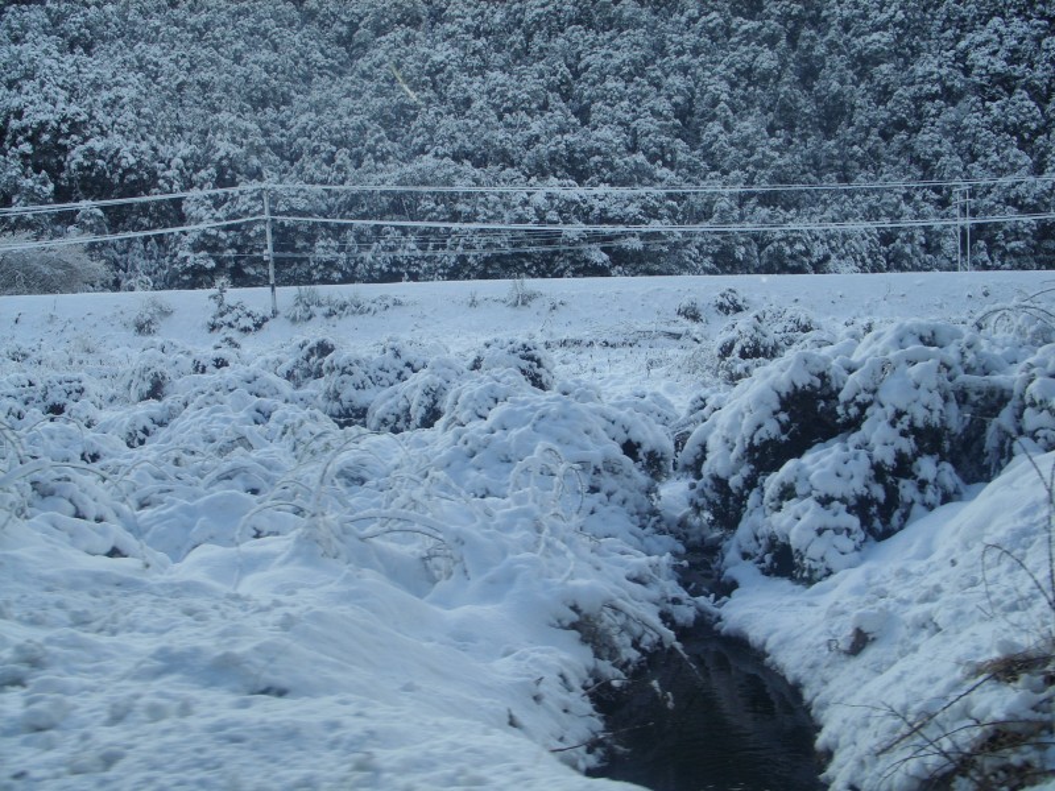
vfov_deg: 37.7
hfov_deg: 49.0
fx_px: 1158
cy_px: 396
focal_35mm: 38
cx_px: 528
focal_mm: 7.8
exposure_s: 1/353
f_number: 4
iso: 50
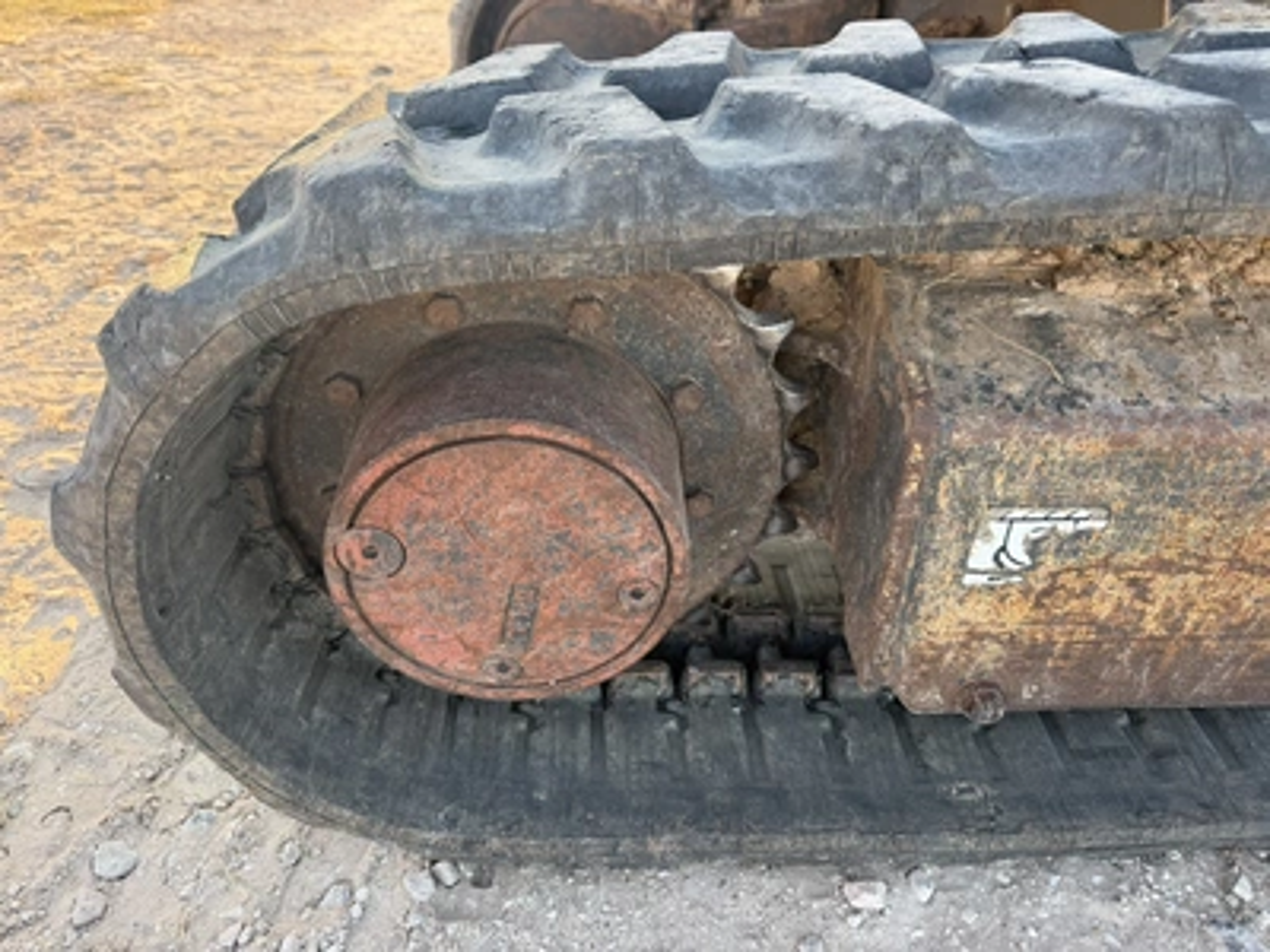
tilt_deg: -35.7
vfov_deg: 56.8
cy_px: 476
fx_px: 881
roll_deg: -2.1
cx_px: 635
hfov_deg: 71.6
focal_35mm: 24
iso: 80
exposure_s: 1/211
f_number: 1.78
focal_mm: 6.76
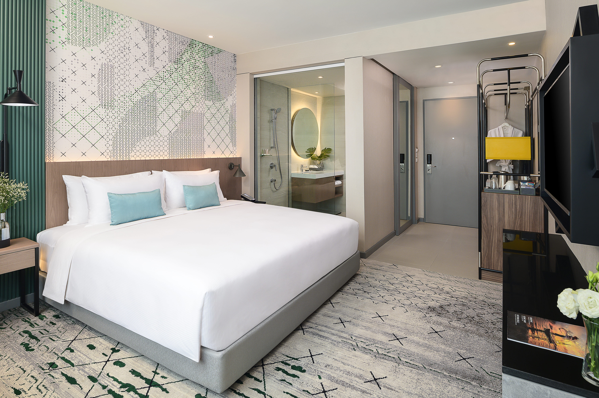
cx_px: 300
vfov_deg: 64.5
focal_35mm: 19
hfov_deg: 86.9
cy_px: 199
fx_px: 316
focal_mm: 19
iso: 320
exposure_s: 1/10
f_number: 8
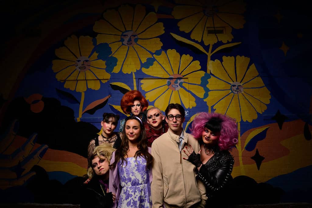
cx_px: 156
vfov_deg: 63.2
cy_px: 104
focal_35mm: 20
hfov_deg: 85.4
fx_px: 169
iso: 64
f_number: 8
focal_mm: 19.5
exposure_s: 1/200
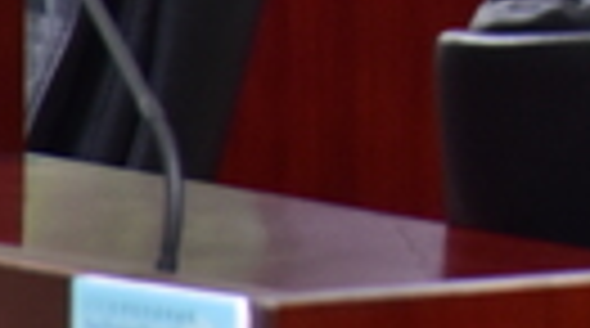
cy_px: -582
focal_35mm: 1179
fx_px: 18404
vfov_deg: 1.0
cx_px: 1459
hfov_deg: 1.8
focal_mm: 140
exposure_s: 1/15
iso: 800
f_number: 8
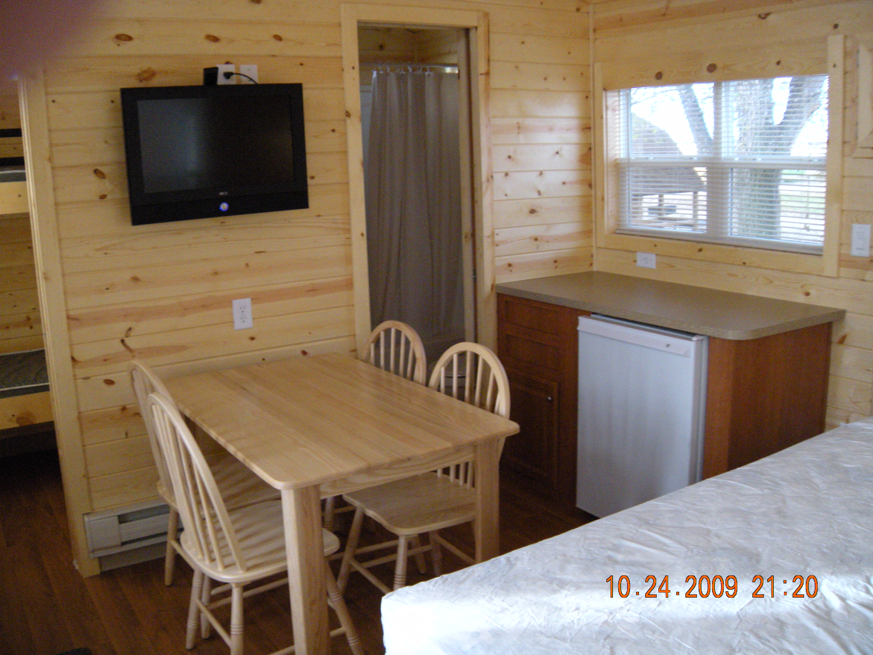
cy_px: 328
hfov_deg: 52.6
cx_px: 436
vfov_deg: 40.7
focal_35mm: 35
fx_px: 883
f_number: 3.8
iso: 363
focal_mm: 5.9
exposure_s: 1/55.1
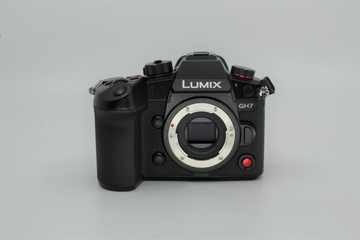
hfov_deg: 33.4
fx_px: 600
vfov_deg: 22.6
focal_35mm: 60
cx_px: 180
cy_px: 120
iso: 200
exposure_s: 1/60
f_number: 11
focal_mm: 60
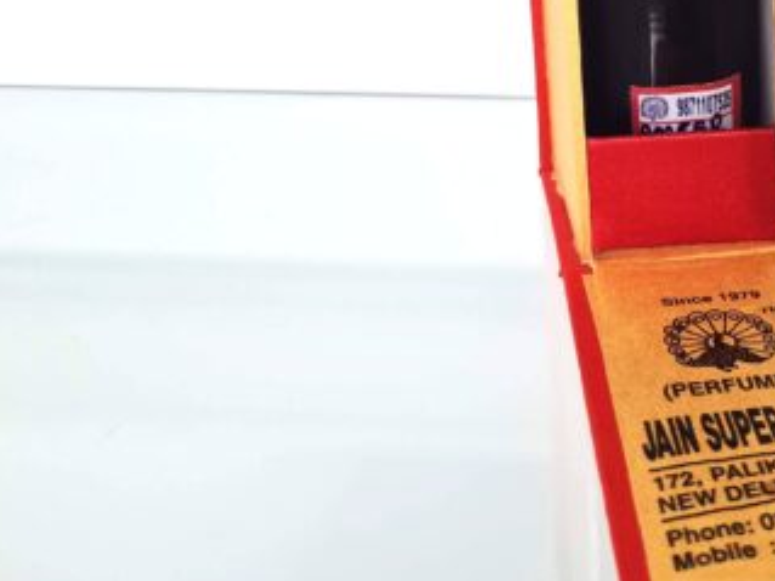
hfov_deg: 32.2
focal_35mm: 57
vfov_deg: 24.5
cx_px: 688
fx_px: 1276
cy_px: 1
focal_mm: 5.4
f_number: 1.8
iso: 100
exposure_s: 1/120
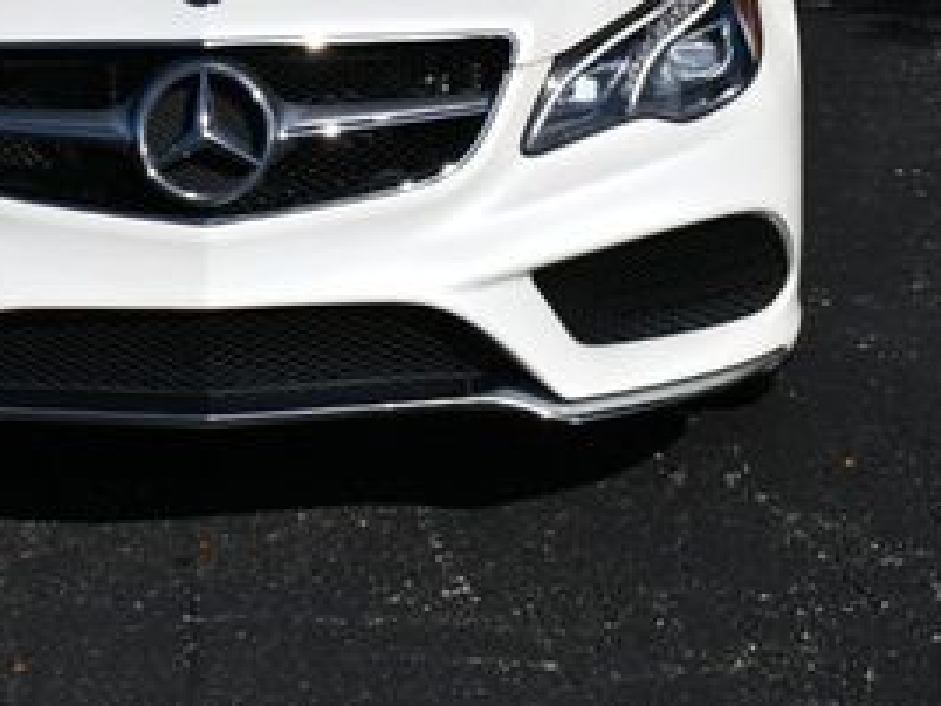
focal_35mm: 138
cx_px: 144
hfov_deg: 14.2
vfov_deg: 10.6
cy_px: -37
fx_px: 3751
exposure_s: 1/400
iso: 100
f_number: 10
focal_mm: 30
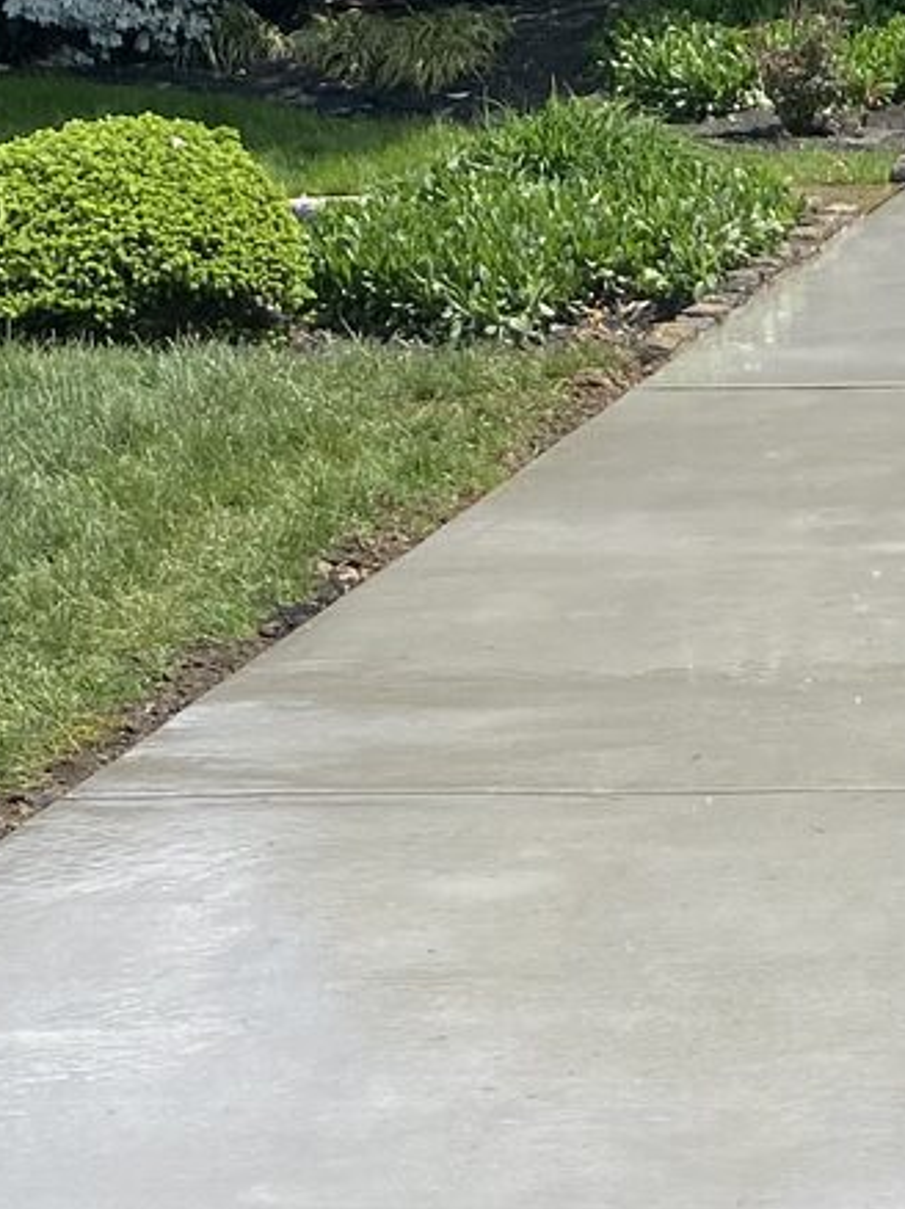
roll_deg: -0.1
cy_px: 1477
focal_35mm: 95
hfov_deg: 14.5
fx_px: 3315
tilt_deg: -25.9
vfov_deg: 19.4
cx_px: 1355
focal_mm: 4.25
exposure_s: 1/3040
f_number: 1.8
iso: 32
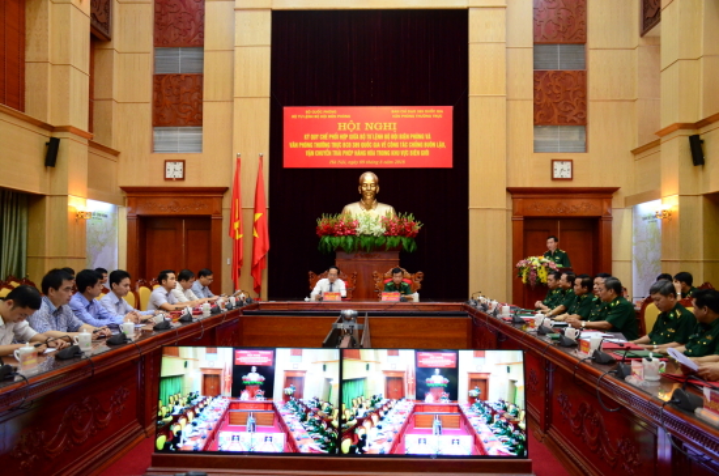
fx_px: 658
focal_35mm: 33
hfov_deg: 57.3
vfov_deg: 39.8
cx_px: 360
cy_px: 238
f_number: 3.5
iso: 2500
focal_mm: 22
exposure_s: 1/80
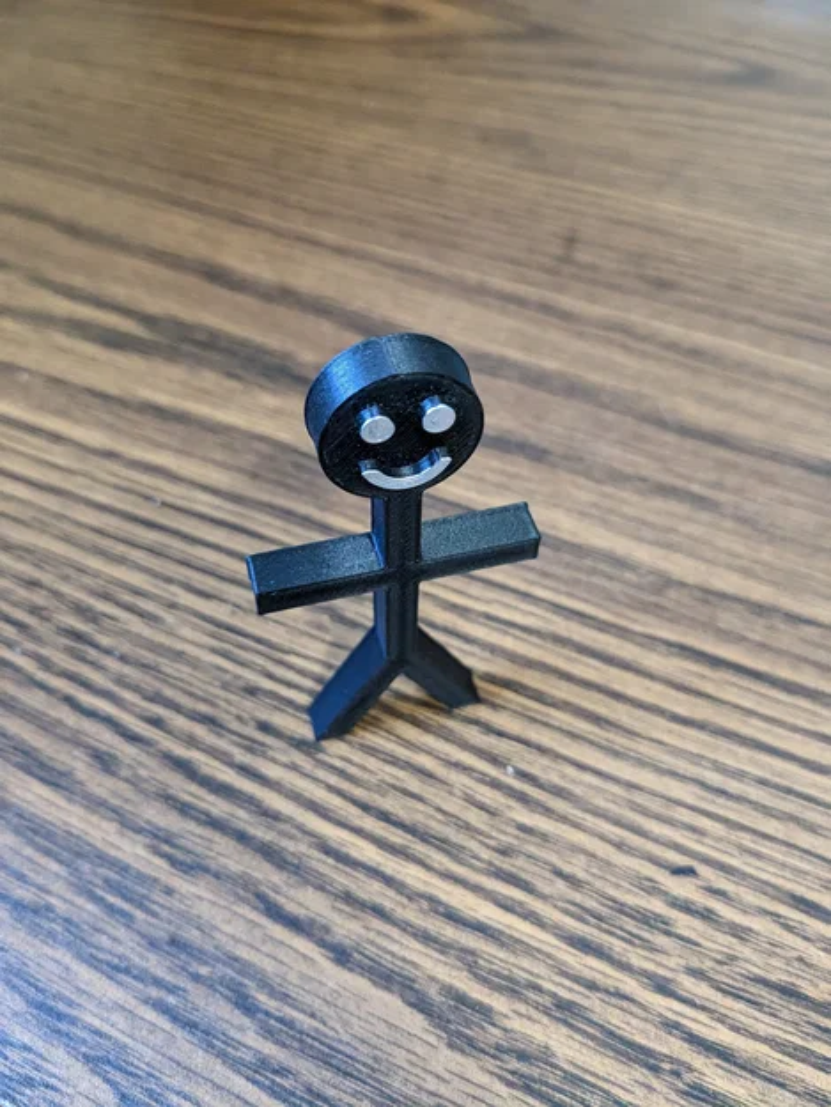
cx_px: 416
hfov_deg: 51.4
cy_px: 554
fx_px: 864
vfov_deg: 65.3
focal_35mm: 27
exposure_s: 1/60
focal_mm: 4.38
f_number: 1.73
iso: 1231
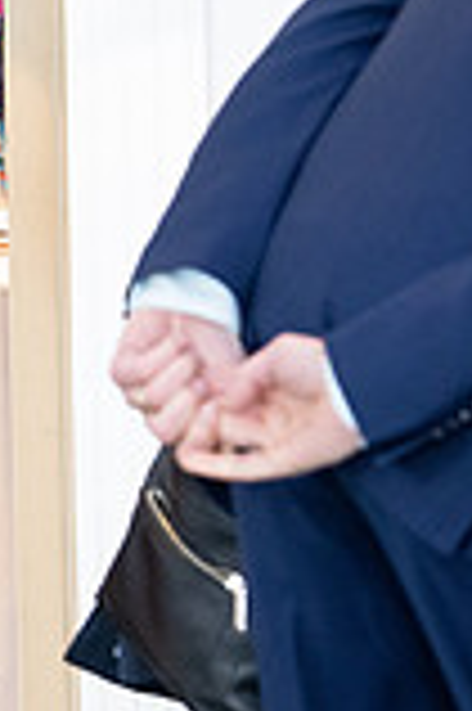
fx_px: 4119
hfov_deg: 6.4
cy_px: 88
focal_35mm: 209
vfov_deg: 9.8
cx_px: -450
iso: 3200
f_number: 2.8
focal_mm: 57
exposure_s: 1/125
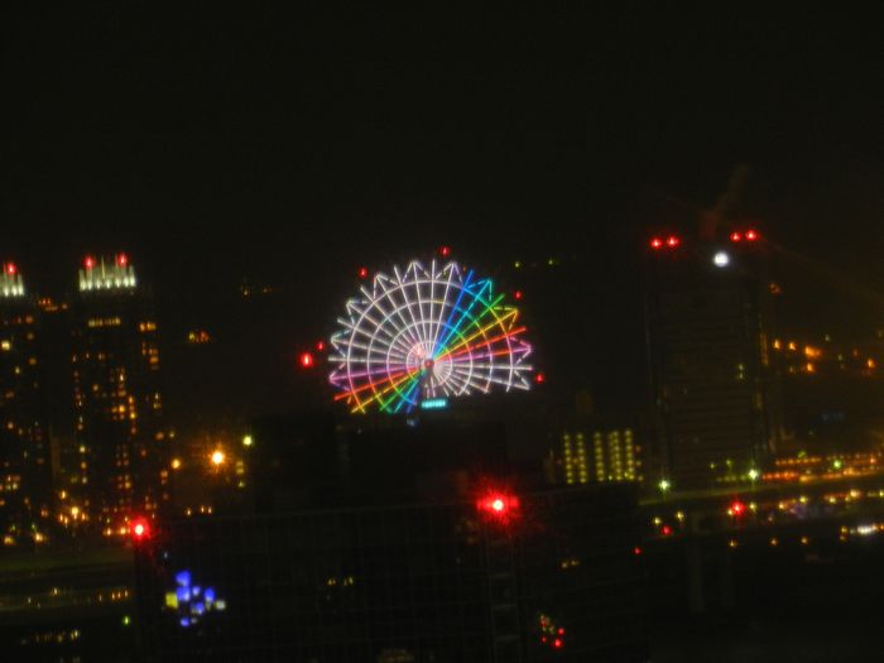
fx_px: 11109
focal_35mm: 435
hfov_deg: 4.6
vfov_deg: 3.4
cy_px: 332
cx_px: 442
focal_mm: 77.3
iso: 400
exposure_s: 1/2
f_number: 5.6
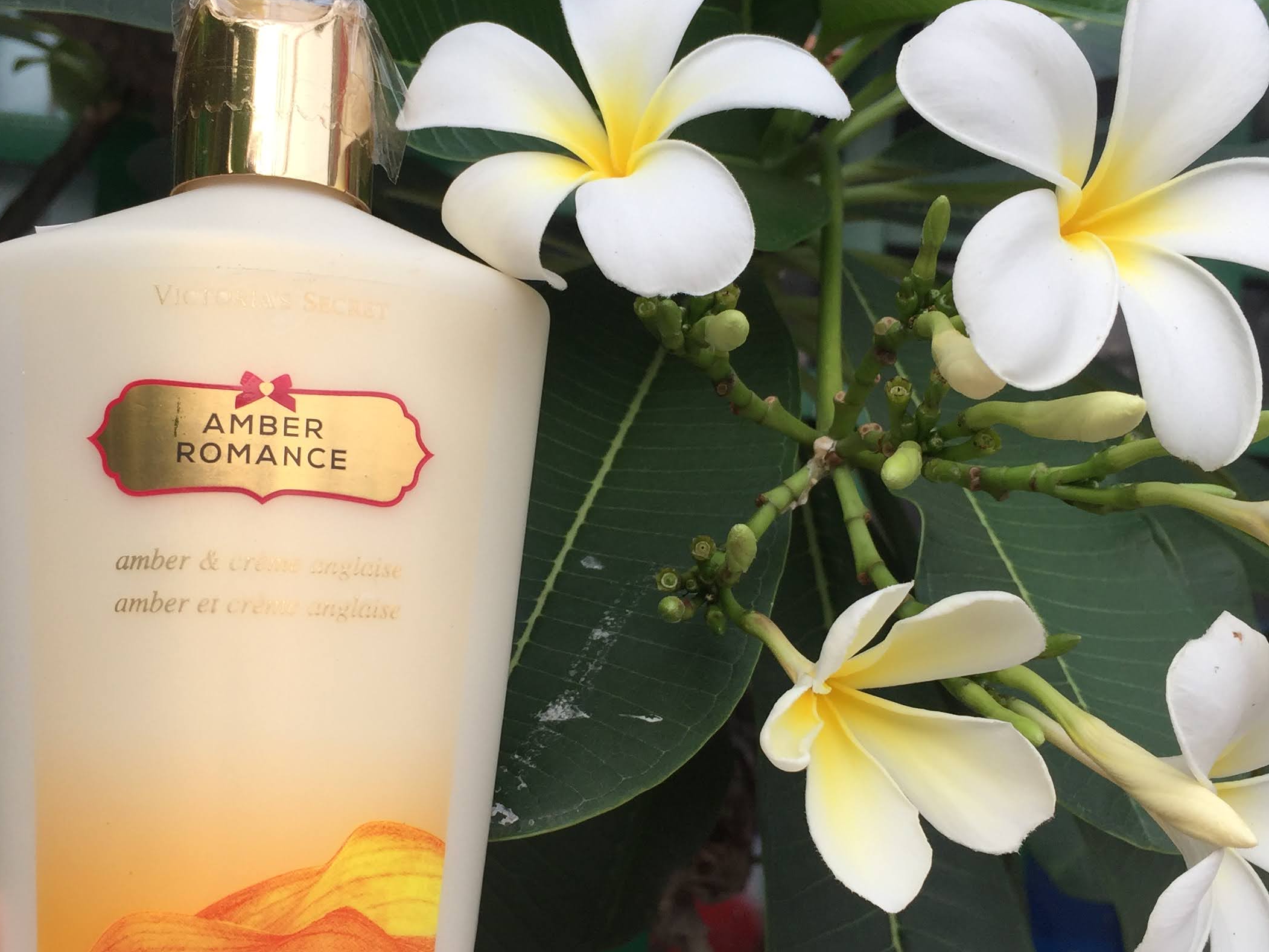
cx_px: 604
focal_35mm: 45
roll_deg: -5.1
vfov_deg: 32.2
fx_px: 1650
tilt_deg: +6.1
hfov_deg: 42.1
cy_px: 532
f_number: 2.2
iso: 32
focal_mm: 4.15
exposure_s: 1/353
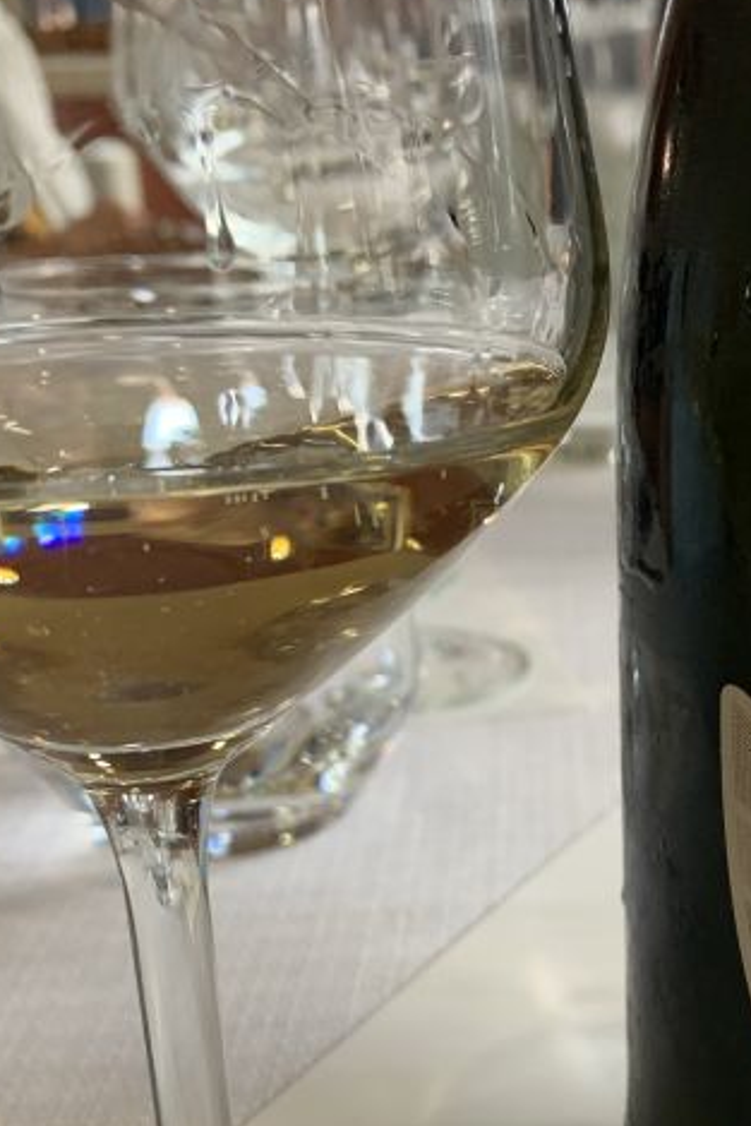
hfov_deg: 22.5
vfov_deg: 33.0
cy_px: 886
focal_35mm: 59
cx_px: 660
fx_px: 1845
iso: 80
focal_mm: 4.25
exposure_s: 1/121
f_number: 1.8
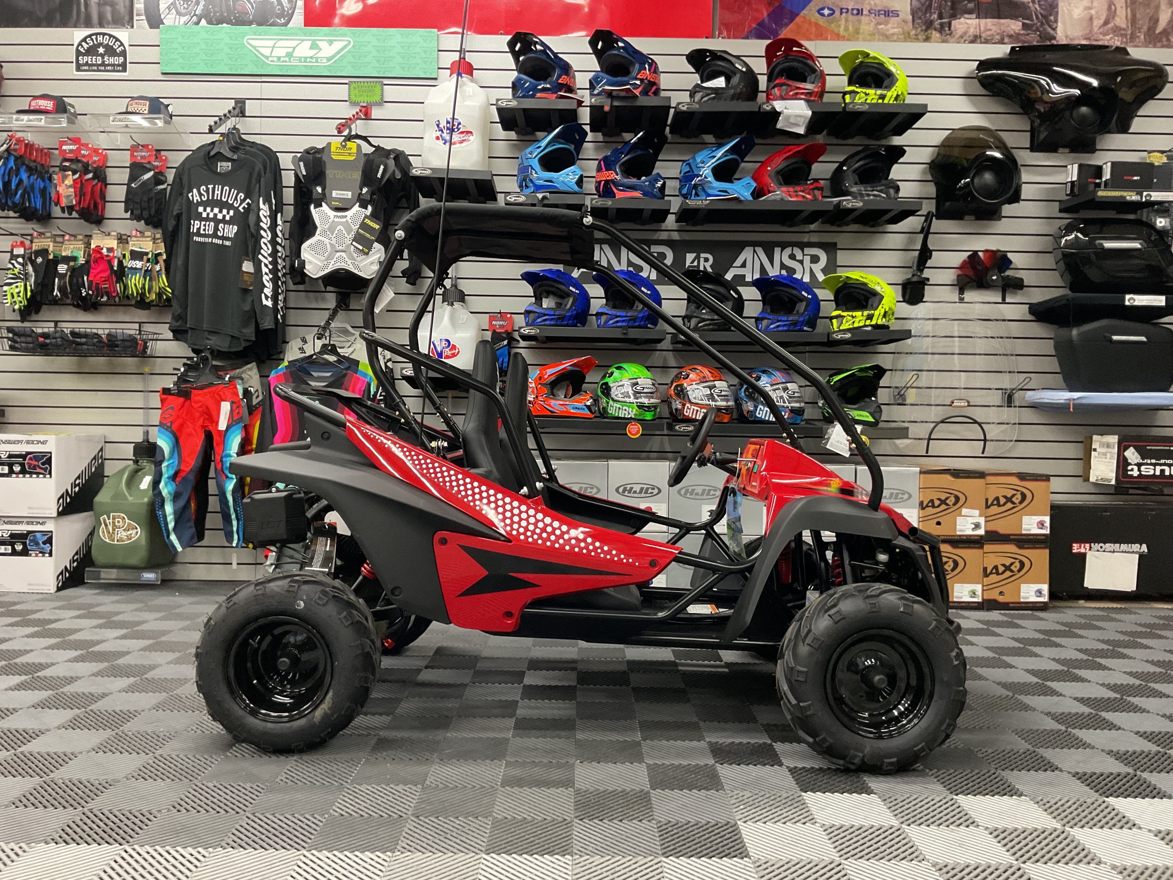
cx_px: 586
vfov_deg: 48.2
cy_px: 440
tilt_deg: -0.3
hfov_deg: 61.7
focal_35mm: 29
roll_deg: -0.8
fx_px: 983
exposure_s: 1/60
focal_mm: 3
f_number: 1.8
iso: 160
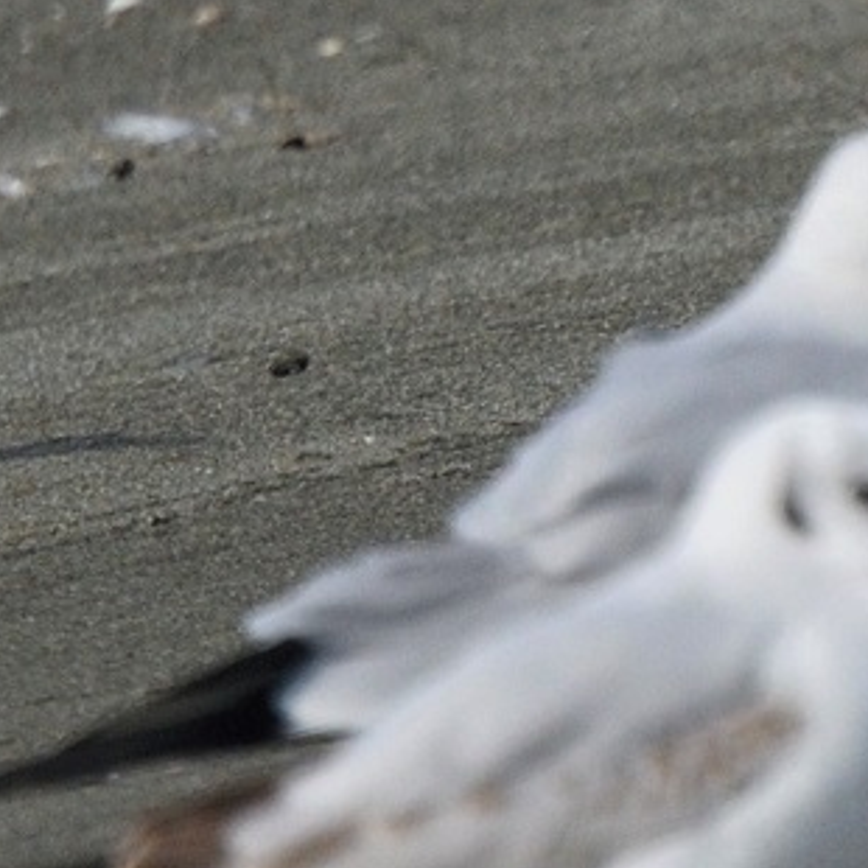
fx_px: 51462
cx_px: -196
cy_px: 146
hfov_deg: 1.0
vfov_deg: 1.0
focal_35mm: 1814
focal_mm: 420
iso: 360
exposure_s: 1/2000
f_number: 5.6
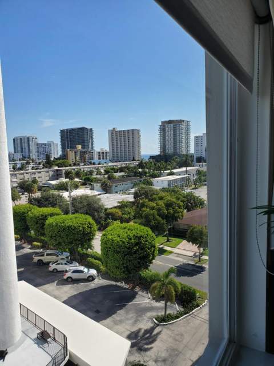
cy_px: 183
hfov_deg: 53.1
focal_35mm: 26
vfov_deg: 67.3
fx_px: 274
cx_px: 137
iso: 50
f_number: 2.4
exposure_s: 1/779
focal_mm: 4.3
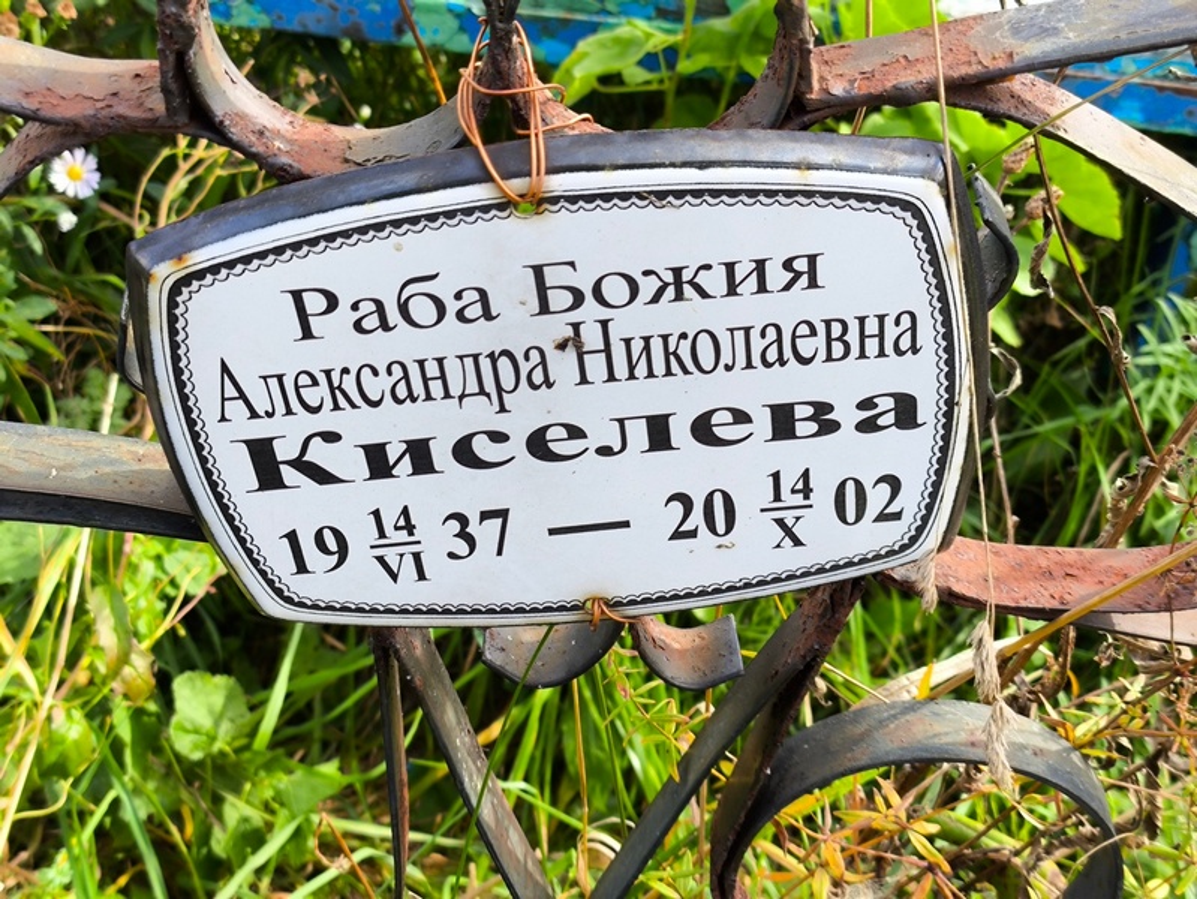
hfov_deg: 38.2
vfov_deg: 29.1
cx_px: 598
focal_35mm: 50
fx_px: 1730
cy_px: 450
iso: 50
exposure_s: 1/145
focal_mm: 4.71
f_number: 1.7
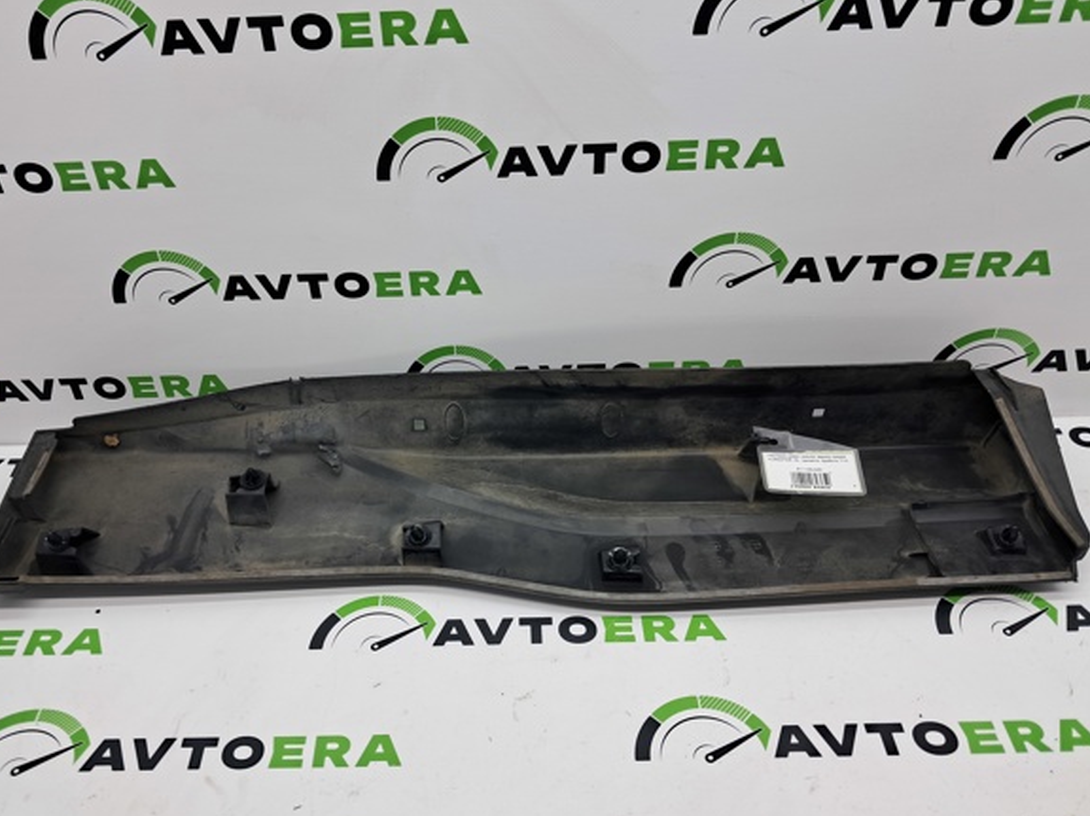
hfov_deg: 59.9
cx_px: 488
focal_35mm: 30
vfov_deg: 46.7
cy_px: 416
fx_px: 944
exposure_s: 1/50
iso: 50
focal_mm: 4
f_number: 1.8
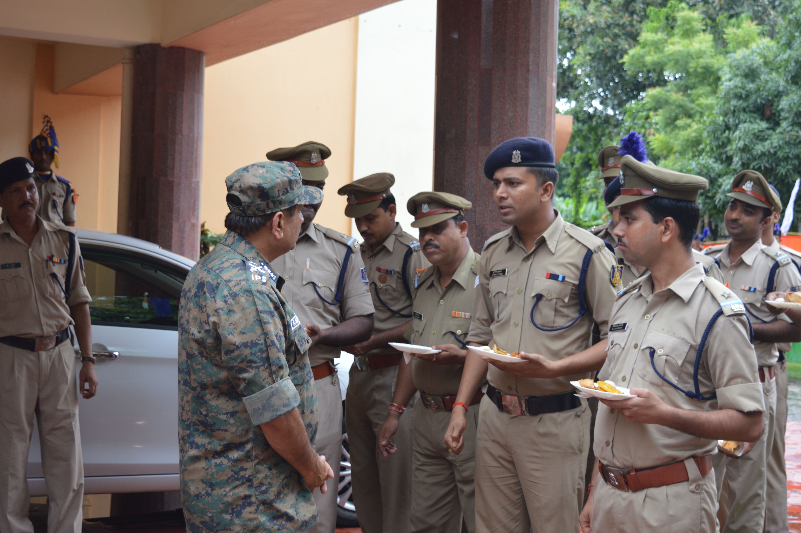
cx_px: 400
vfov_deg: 25.0
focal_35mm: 54
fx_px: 1200
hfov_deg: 36.9
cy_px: 266
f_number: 5.6
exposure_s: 1/125
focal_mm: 36
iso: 200
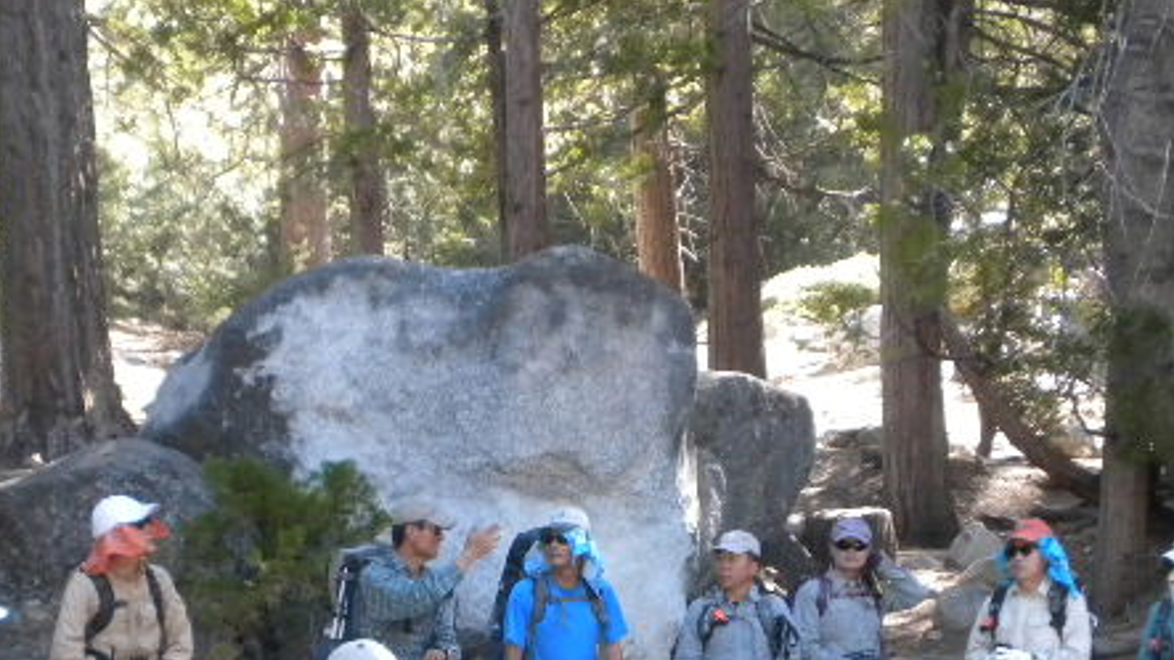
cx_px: 557
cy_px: 762
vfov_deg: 16.4
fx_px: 2210
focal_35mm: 71
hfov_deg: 29.7
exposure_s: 1/229
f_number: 3.5
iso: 400
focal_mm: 6.6
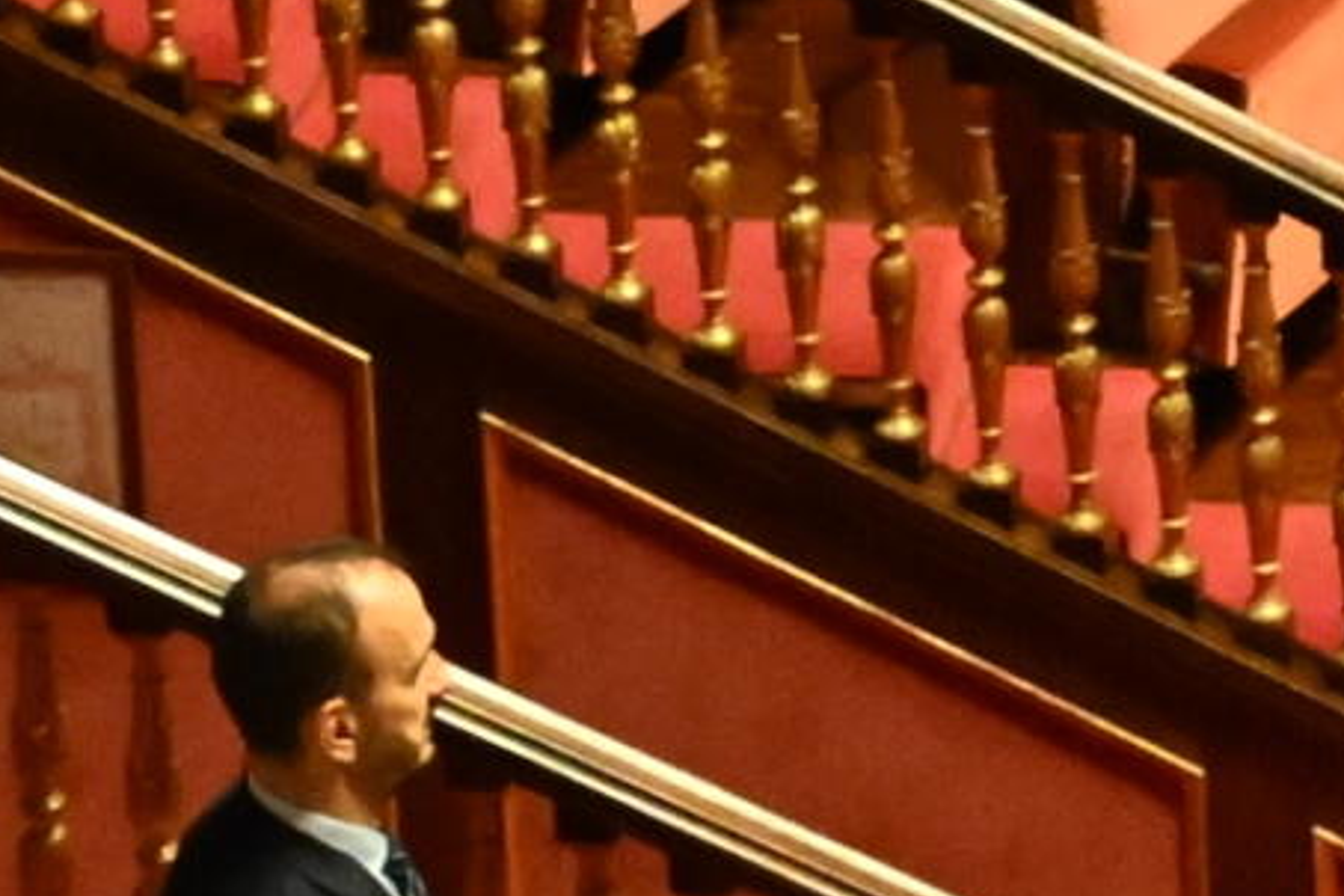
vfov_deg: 5.4
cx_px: 1555
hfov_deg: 8.4
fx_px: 9109
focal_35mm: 244
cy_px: -1320
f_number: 4
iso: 4000
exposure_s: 1/160
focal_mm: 24
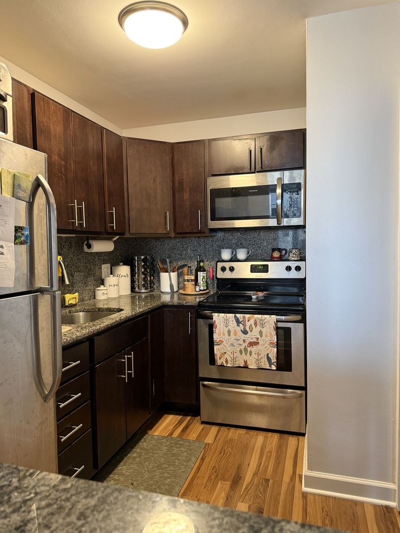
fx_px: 370
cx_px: 200
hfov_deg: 56.8
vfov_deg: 71.6
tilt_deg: -3.9
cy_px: 266
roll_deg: +0.9
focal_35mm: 24
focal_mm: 6.76
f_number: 1.78
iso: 320
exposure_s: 1/60
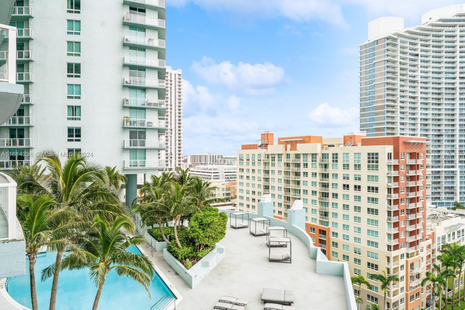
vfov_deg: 53.1
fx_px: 310
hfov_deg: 73.7
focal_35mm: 24
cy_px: 155
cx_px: 232
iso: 200
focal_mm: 24
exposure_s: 1/125
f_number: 9
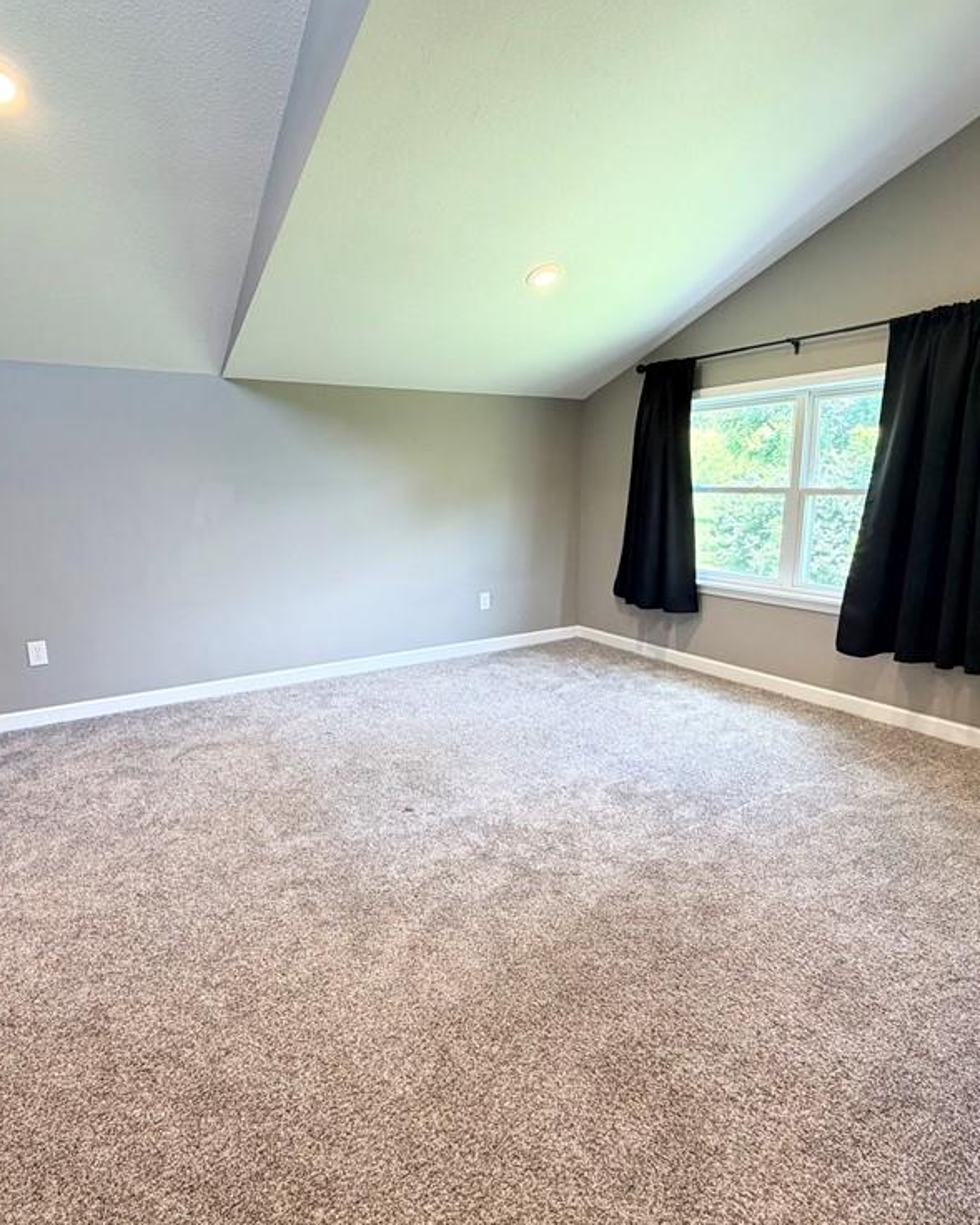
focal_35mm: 19
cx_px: 461
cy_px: 598
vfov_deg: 83.3
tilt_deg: -10.2
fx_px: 689
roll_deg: +0.8
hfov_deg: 70.8
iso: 200
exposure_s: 1/60
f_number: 2.2
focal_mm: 2.22
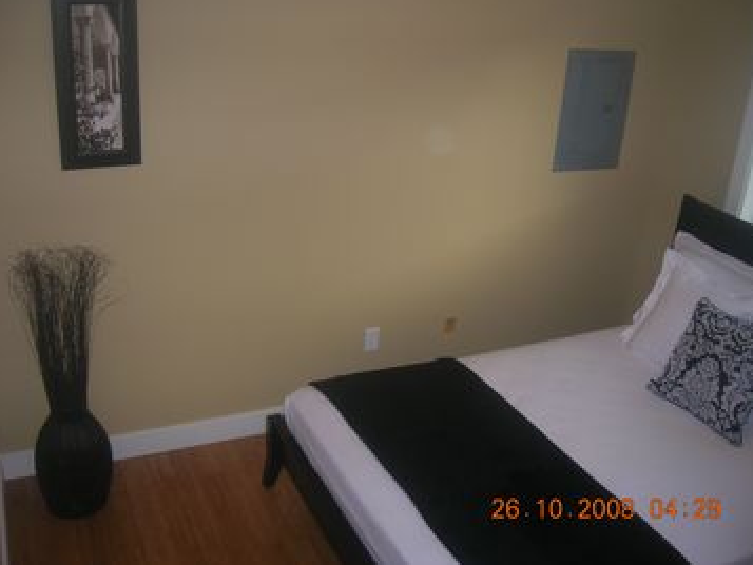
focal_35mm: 35
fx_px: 762
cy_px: 278
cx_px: 380
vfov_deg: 40.7
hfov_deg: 52.6
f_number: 2.9
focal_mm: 5.7
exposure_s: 1/60.1
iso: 58
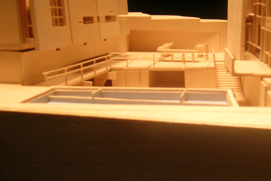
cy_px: 113
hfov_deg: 19.7
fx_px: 775
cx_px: 208
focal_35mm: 103
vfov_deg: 13.3
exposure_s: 1/30
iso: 50
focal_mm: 5.8
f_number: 4
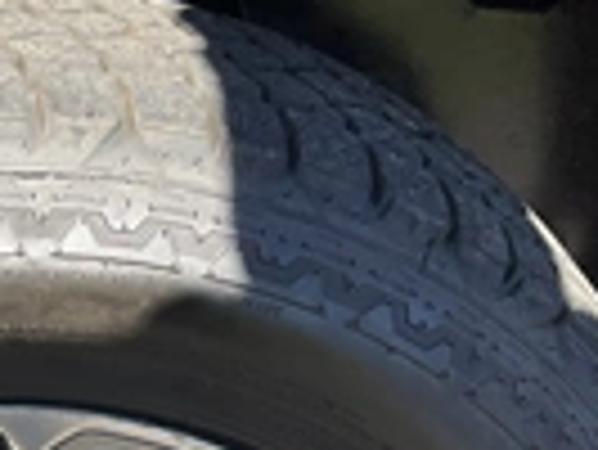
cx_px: -117
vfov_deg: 16.0
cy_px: 616
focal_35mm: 87
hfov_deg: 21.0
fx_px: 1504
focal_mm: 3
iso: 25
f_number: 1.8
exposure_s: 1/491
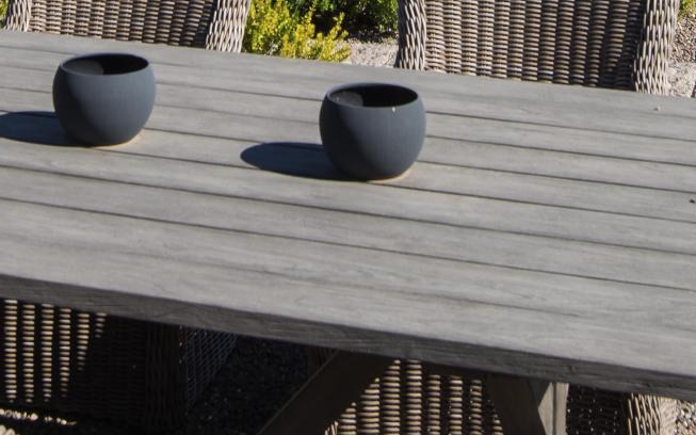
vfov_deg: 13.1
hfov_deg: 23.3
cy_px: -375
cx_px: 311
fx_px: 1688
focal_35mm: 89
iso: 100
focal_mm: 19
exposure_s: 1/125
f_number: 10
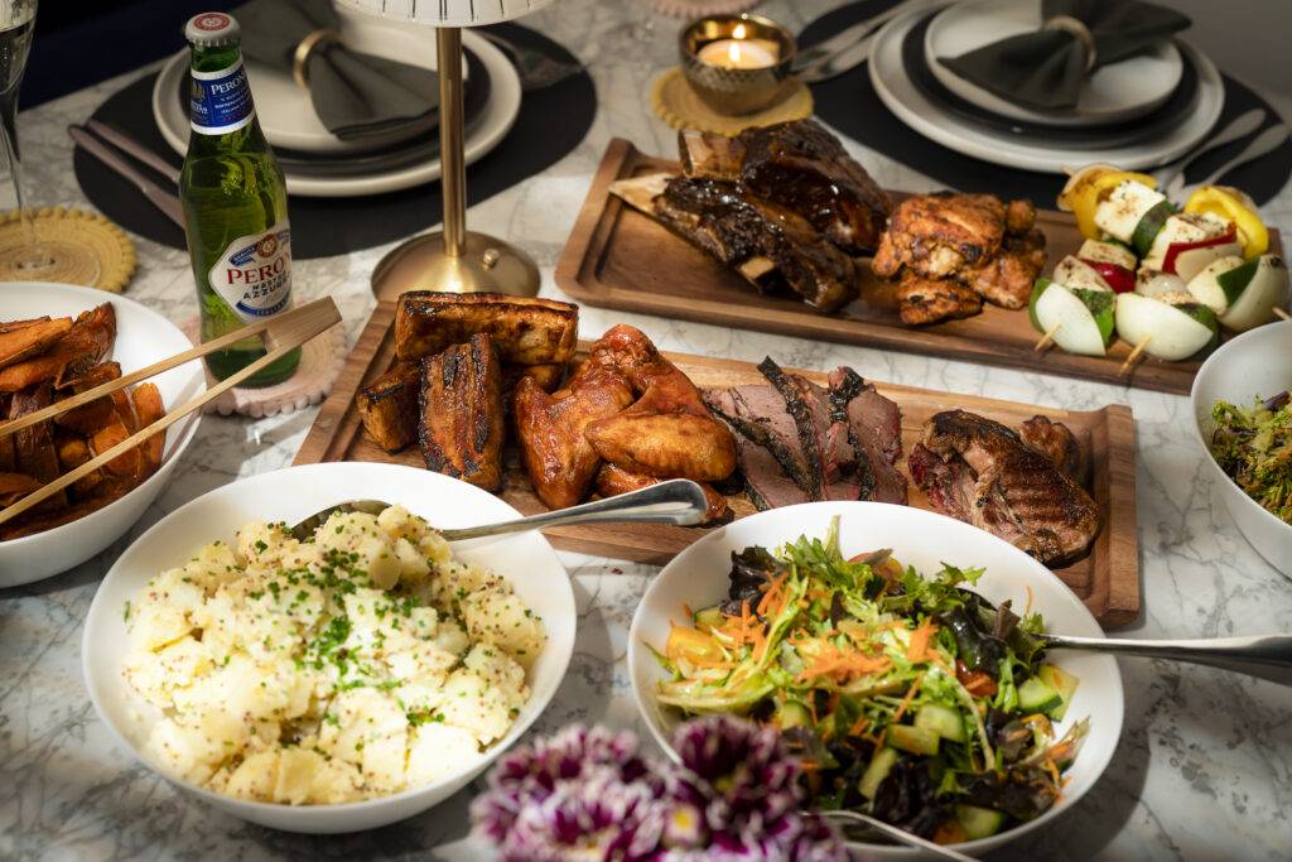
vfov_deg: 27.0
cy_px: 431
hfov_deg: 39.6
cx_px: 646
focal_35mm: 50
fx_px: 1795
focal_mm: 50
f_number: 4
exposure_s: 1/60
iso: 250
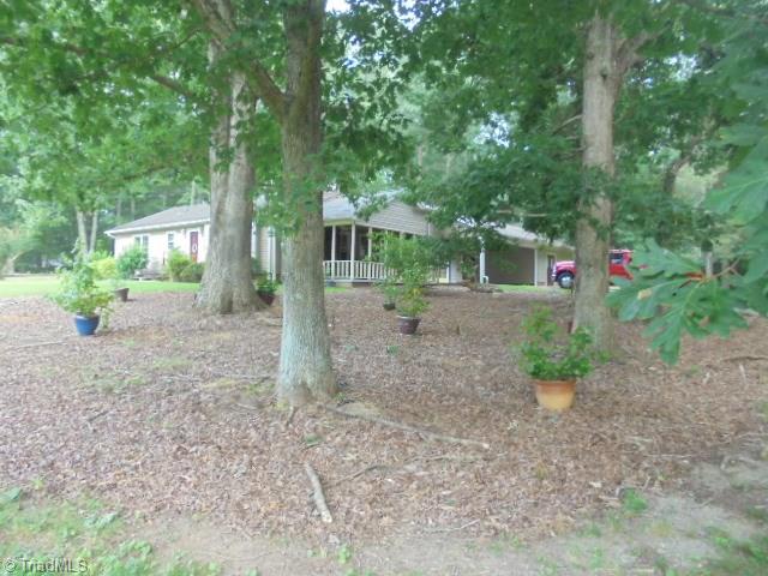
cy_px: 288
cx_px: 384
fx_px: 577
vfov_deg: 53.1
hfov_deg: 67.3
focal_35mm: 26
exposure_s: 1/30
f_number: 3.5
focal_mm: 4.6
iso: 250
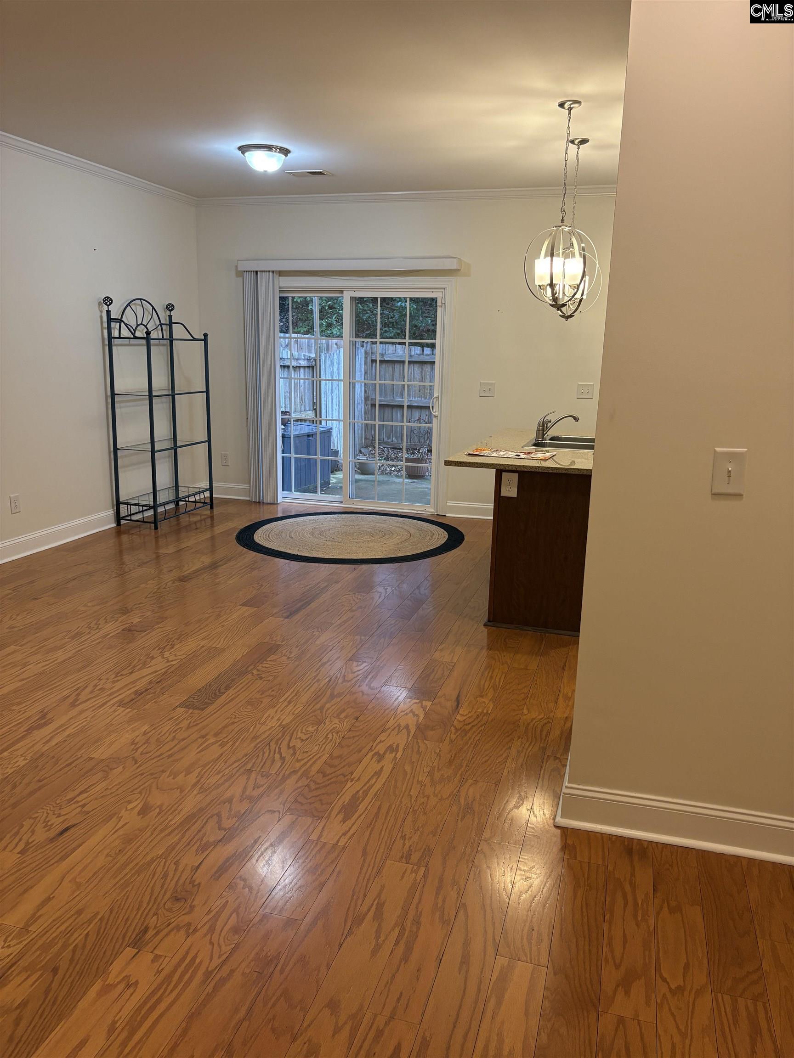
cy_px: 529
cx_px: 397
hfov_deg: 53.1
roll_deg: -1.8
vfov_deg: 67.3
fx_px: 795
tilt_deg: -12.5
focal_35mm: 26
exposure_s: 1/120
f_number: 1.6
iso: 200
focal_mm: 5.96
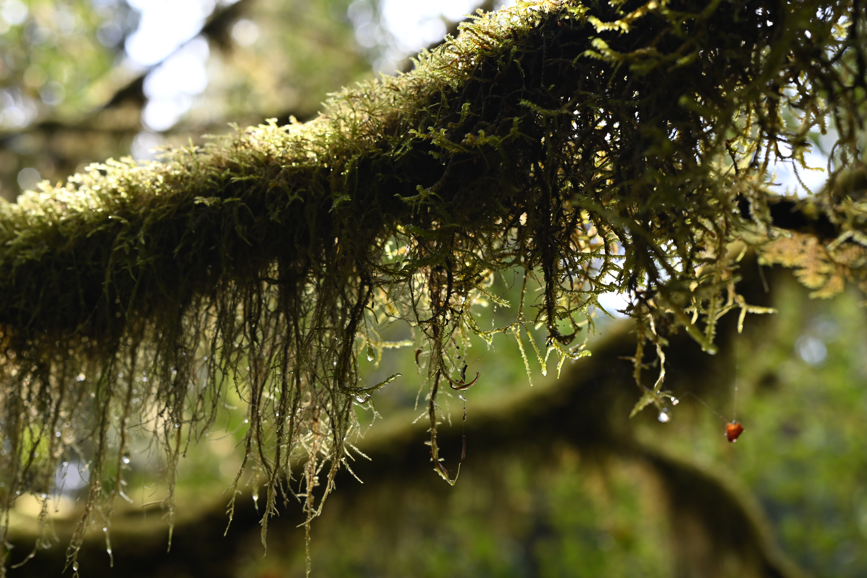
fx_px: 1204
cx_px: 434
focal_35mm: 50
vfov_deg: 27.0
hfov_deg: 39.6
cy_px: 289
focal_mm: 50
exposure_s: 1/250
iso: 320
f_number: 4
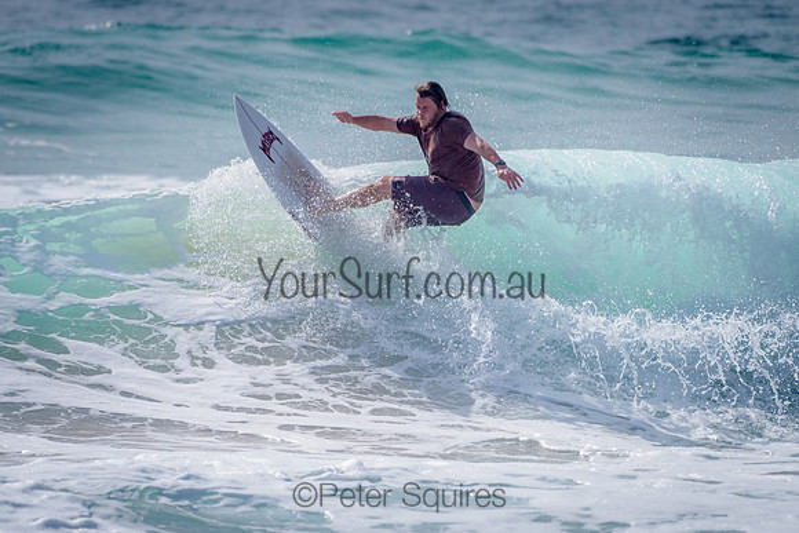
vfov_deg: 2.2
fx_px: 13607
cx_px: 367
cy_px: 304
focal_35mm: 613
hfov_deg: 3.4
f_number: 5.6
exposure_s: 1/2000
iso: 80
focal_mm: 500
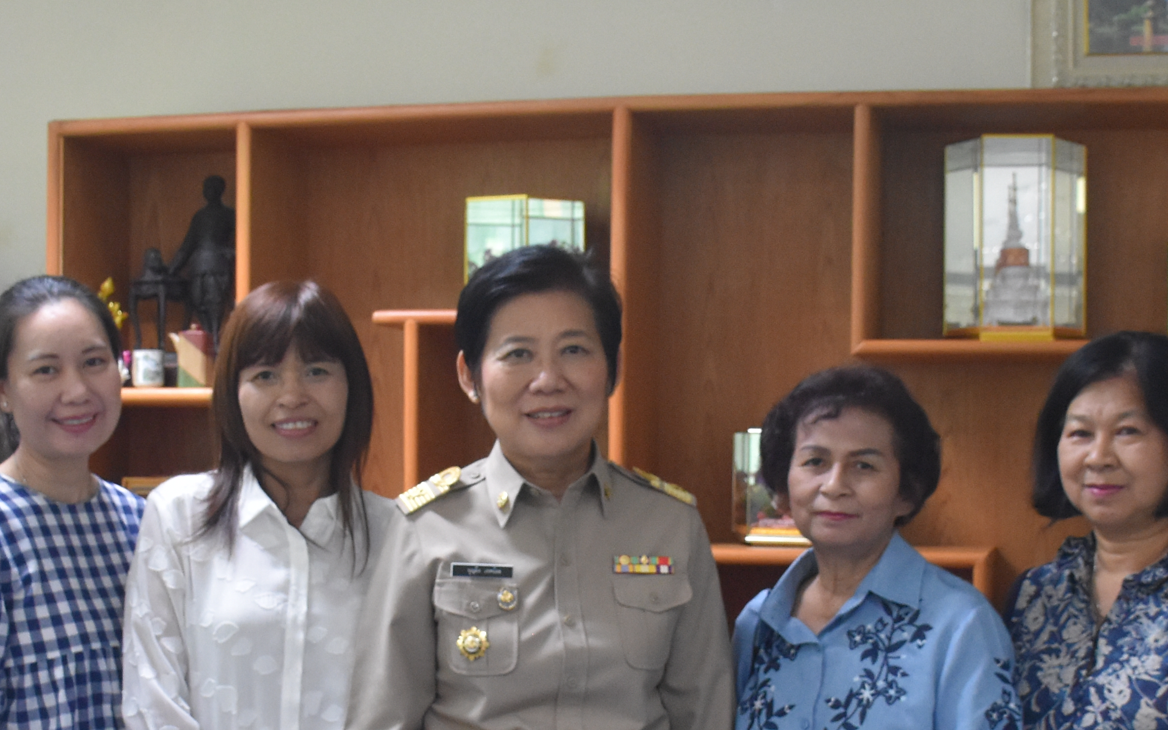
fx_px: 2197
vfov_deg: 18.6
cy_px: 613
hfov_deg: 29.8
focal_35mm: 69
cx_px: 630
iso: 2000
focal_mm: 18
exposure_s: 1/60
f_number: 3.5
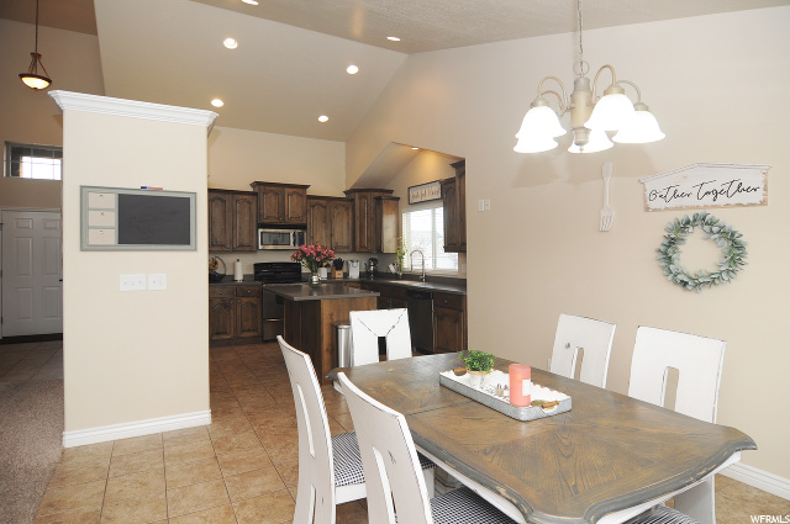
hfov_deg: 90.1
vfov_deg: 67.2
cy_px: 262
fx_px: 394
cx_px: 395
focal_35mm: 18
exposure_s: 1/80
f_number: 4.5
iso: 200
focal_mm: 12
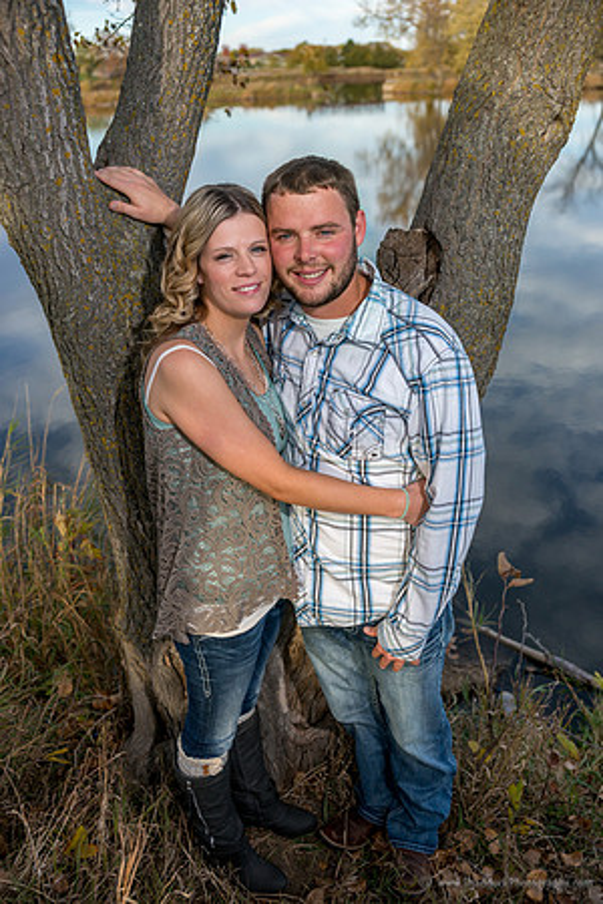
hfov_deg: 43.6
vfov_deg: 61.9
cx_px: 302
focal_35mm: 30
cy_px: 452
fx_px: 754
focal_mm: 30
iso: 200
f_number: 2.8
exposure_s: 1/1000
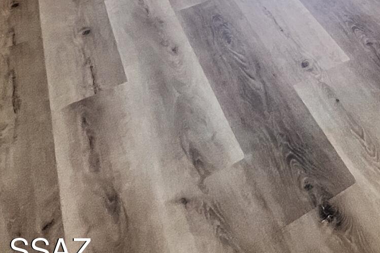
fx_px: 570
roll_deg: +0.3
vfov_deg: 17.3
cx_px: 618
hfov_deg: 24.7
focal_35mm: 54
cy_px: -266
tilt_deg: -7.3
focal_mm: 1.57
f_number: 1.8
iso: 50
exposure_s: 1/120
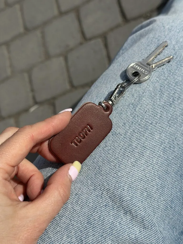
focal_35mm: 48
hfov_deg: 30.3
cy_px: 122
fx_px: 338
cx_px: 92
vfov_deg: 39.7
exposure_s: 1/12048
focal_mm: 6.86
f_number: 1.78
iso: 100
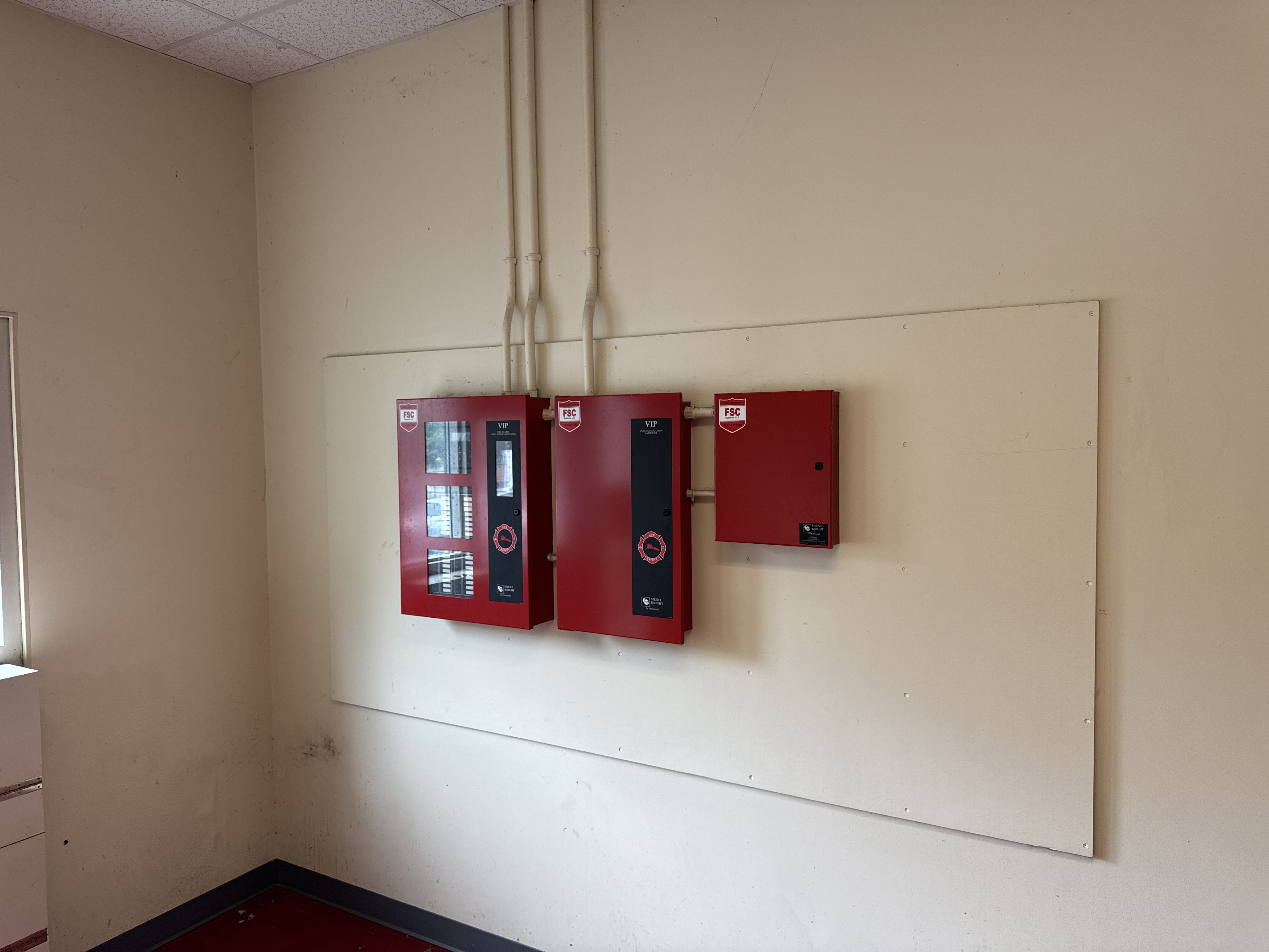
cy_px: 476
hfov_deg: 71.6
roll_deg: +0.1
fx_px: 880
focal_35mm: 24
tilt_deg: -3.5
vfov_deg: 56.8
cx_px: 634
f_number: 1.78
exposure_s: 1/121
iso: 125
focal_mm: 6.76
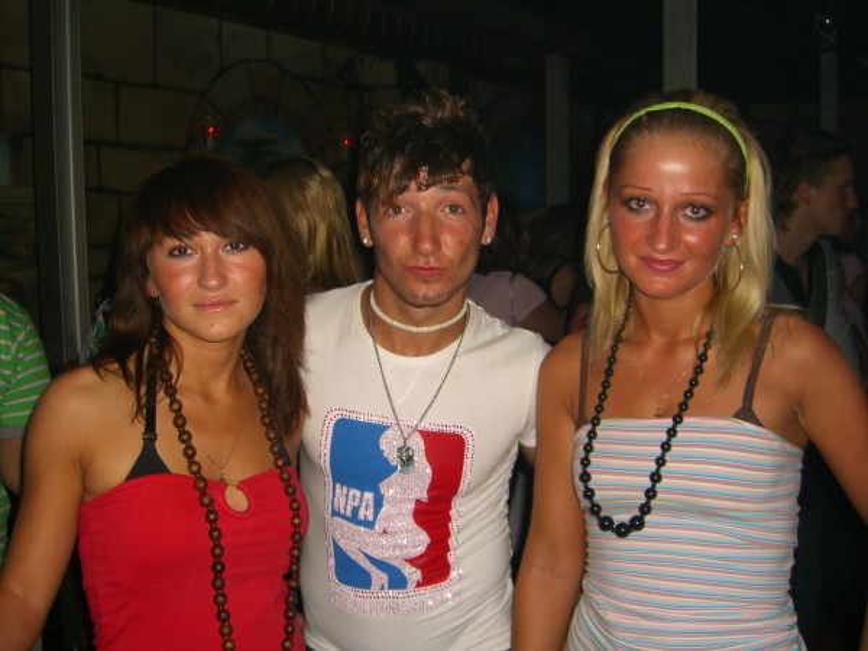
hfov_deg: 49.0
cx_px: 434
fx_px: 953
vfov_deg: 37.7
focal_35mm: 38
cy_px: 326
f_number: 2.8
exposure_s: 1/60
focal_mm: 7.9
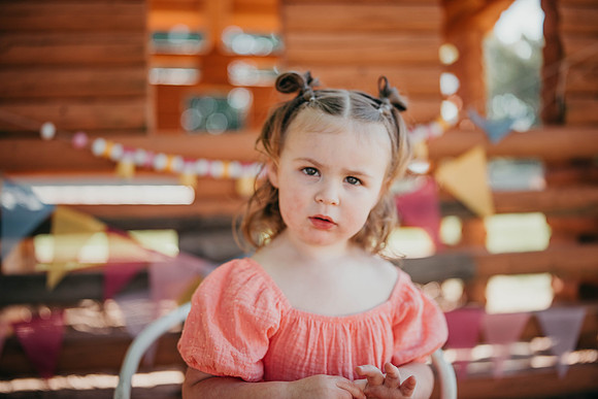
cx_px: 299
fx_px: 581
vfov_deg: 37.9
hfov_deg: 54.4
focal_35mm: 35
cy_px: 200
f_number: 1.4
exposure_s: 1/2000
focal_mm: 35
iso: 50
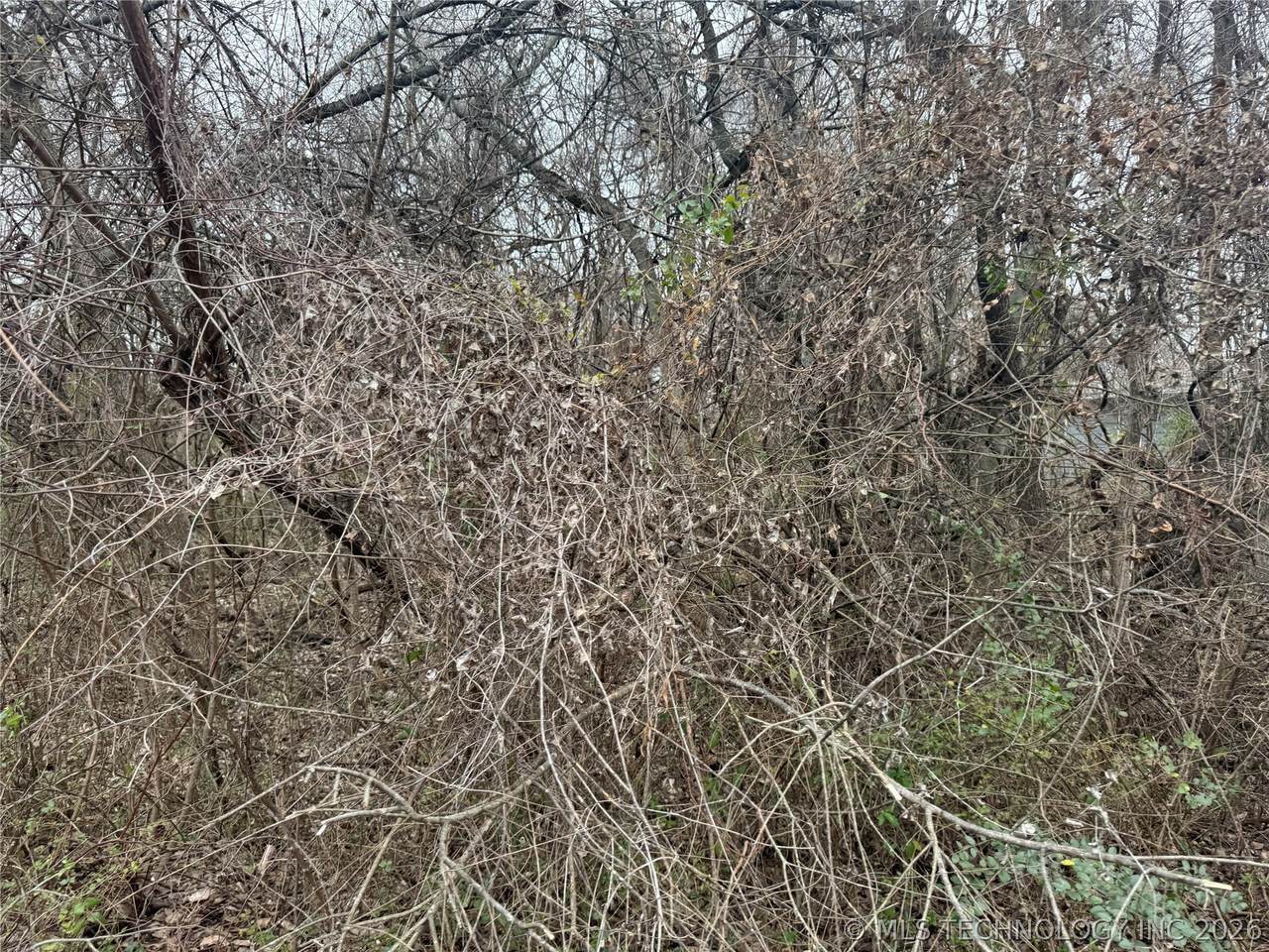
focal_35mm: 24
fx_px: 880
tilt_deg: -3.9
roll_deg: -2.8
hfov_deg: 71.6
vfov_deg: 56.8
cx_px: 634
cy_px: 476
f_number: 1.78
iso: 64
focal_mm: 6.76
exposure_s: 1/121
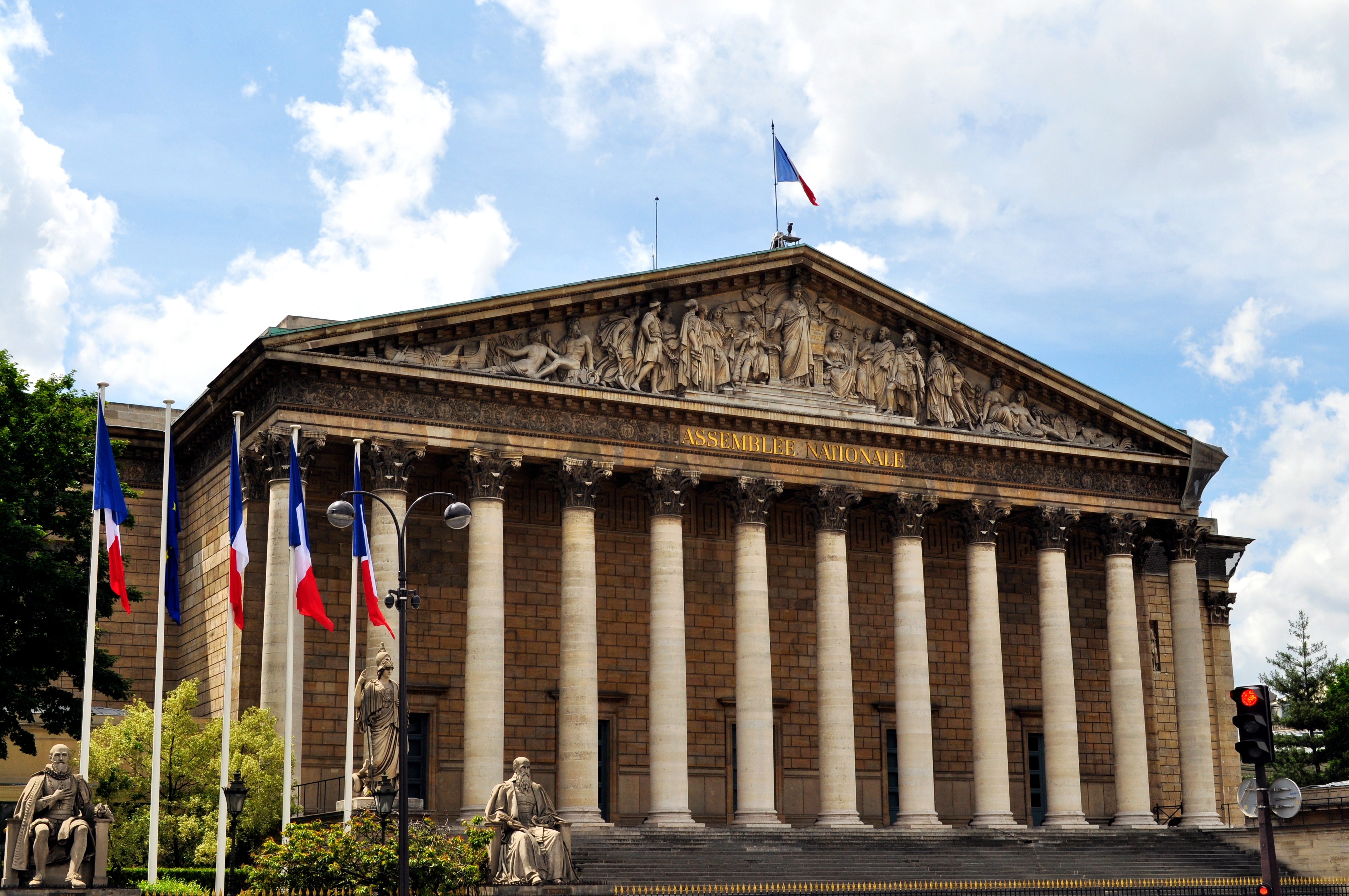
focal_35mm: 48
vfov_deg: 28.0
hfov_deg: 41.2
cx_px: 674
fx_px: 1796
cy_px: 448
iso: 200
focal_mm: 32
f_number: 10
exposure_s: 1/320
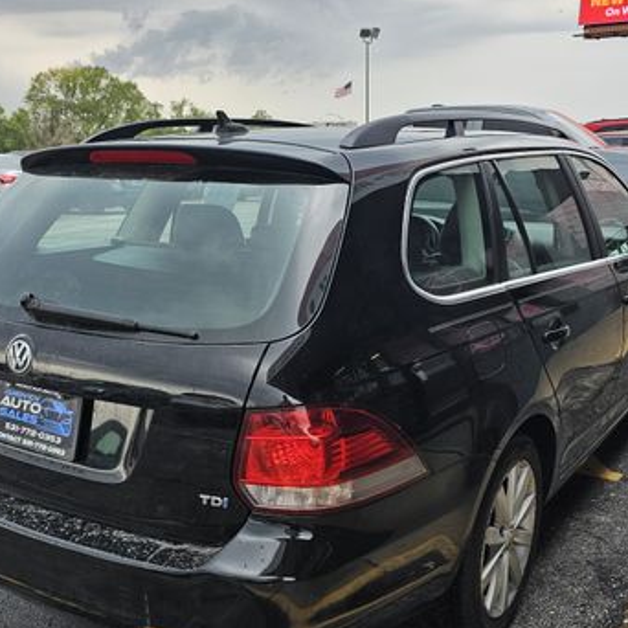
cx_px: 310
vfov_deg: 43.6
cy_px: 380
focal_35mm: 38
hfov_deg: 43.9
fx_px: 780
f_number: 1.7
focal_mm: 6.3
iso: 32
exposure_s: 1/180
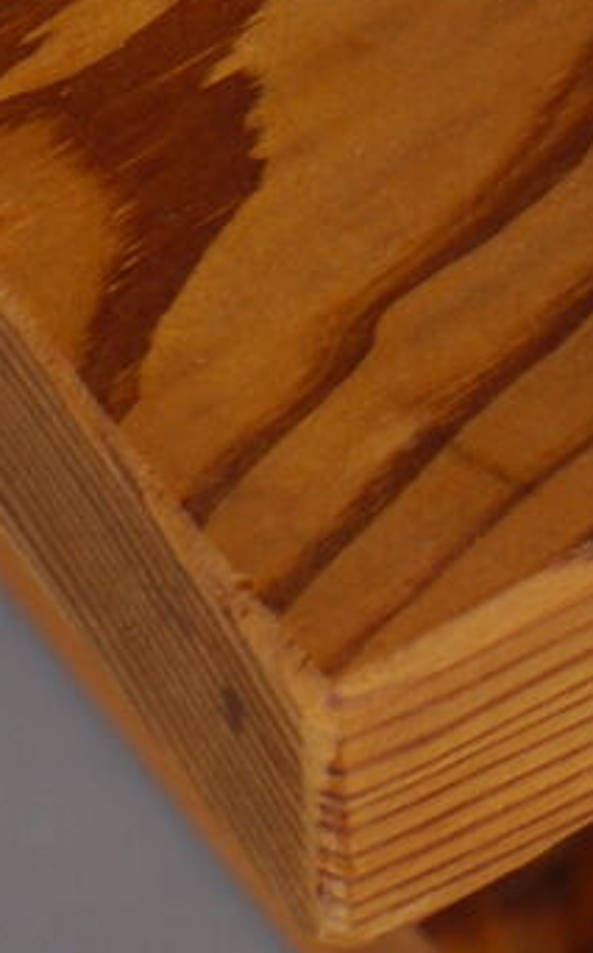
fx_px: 9332
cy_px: 20
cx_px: 1122
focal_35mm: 360
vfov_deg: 5.8
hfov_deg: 3.6
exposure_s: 1/40
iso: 100
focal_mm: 29
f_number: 5.2
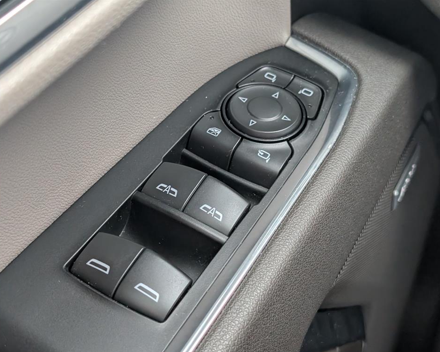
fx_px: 677
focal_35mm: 52
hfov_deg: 36.0
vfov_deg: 29.1
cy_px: 179
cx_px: 233
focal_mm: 6.9
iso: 598
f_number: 1.68
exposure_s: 1/182
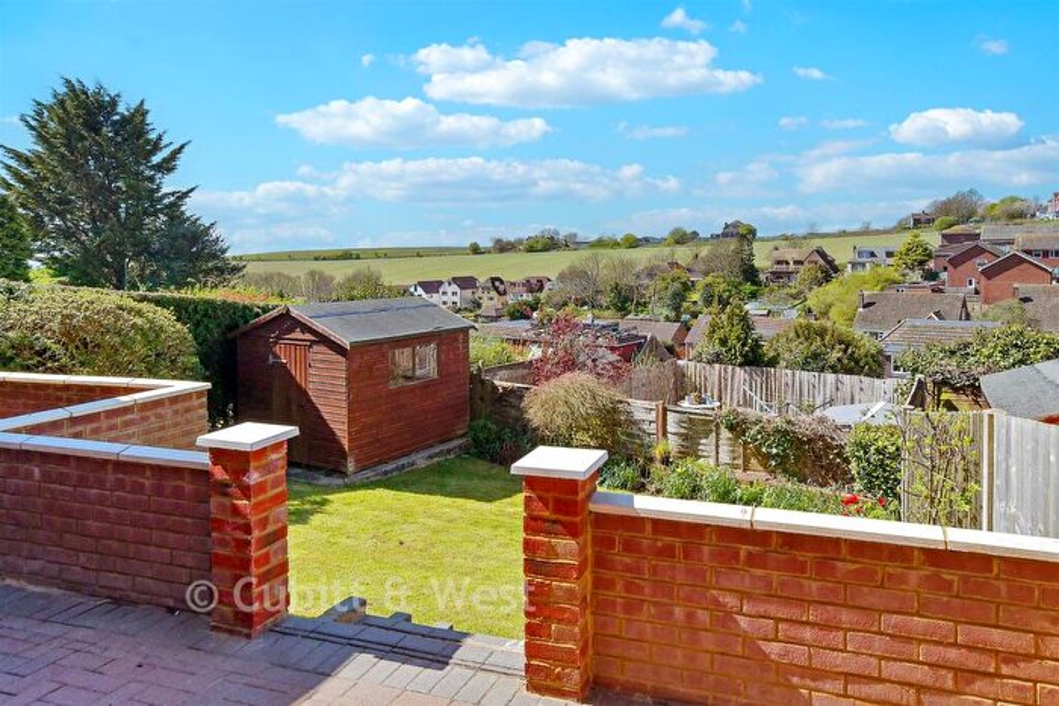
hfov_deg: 73.7
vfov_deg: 53.2
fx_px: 706
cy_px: 353
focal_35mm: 24
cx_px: 530
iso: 200
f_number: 8
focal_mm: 16
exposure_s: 1/640
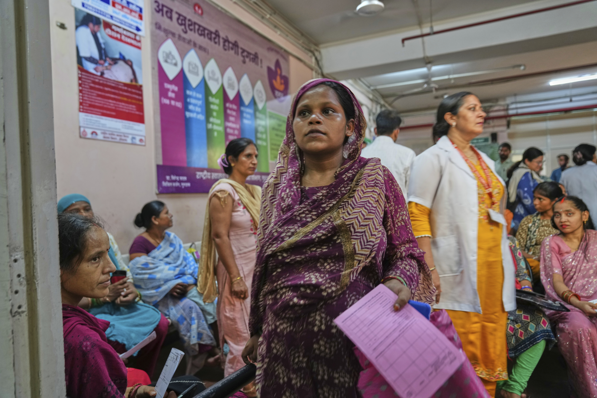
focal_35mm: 24
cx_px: 298
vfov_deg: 53.1
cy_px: 199
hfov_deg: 73.7
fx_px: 398
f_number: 2.8
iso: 800
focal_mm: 24
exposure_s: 1/60
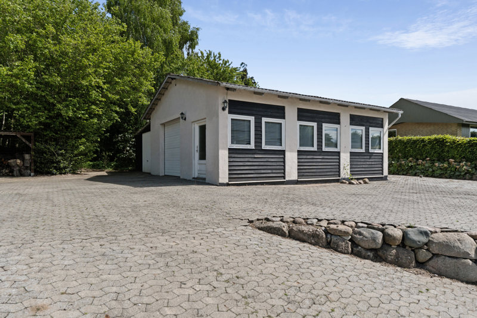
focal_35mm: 24
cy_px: 159
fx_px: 318
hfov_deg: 73.8
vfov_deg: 53.1
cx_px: 238
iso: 250
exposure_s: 1/1000
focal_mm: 16
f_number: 8
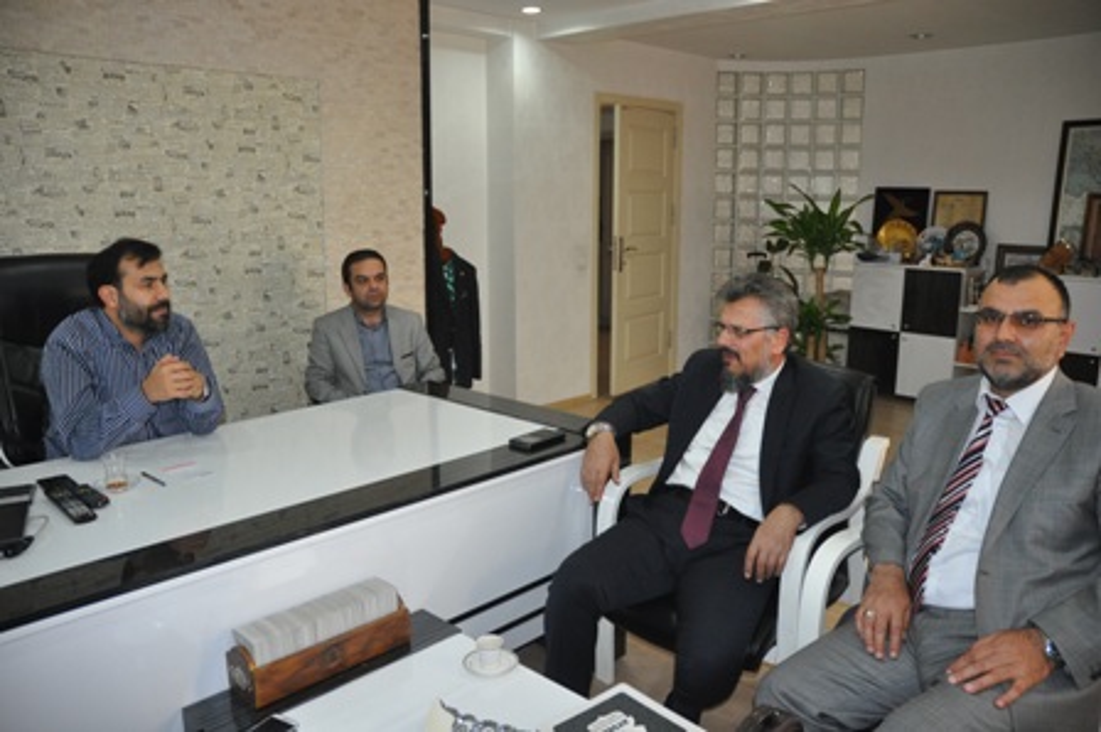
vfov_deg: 47.9
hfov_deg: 67.4
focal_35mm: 27
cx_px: 550
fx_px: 825
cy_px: 366
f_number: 3.5
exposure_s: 1/80
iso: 800
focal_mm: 18
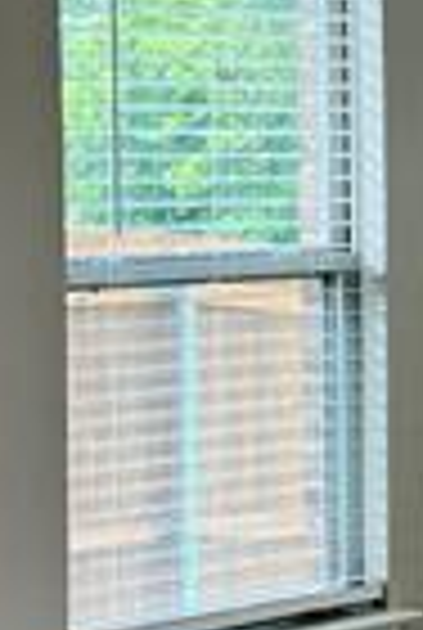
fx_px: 2596
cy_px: 328
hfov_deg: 9.3
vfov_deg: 13.8
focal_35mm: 148
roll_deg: +0.7
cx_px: 387
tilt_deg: -2.8
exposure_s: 1/184
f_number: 1.5
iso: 40
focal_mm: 5.7
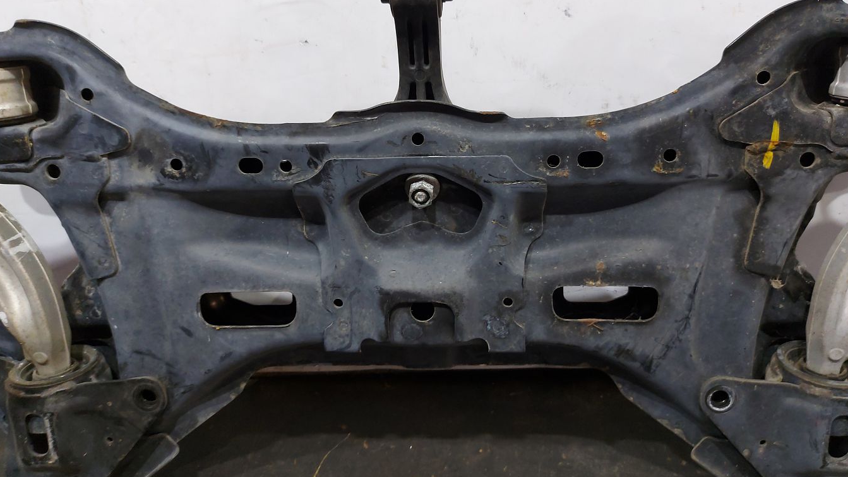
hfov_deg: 69.9
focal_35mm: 27
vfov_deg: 42.6
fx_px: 607
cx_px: 435
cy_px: 184
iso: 160
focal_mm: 5.23
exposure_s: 1/50
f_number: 1.8
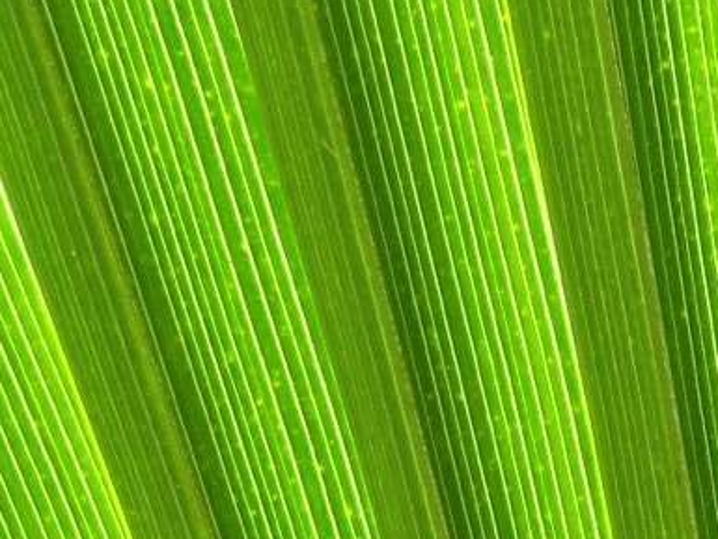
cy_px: 864
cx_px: 1139
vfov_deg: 4.8
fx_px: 6307
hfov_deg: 6.4
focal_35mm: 304
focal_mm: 11.6
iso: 64
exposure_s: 1/80
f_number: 4.4
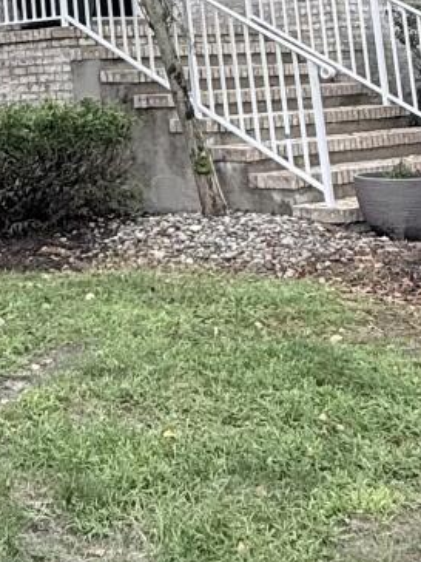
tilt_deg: +10.1
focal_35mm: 77
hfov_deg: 17.4
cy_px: -71
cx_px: -191
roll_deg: +3.4
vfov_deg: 23.6
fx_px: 1249
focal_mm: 2.22
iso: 64
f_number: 2.2
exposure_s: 1/416
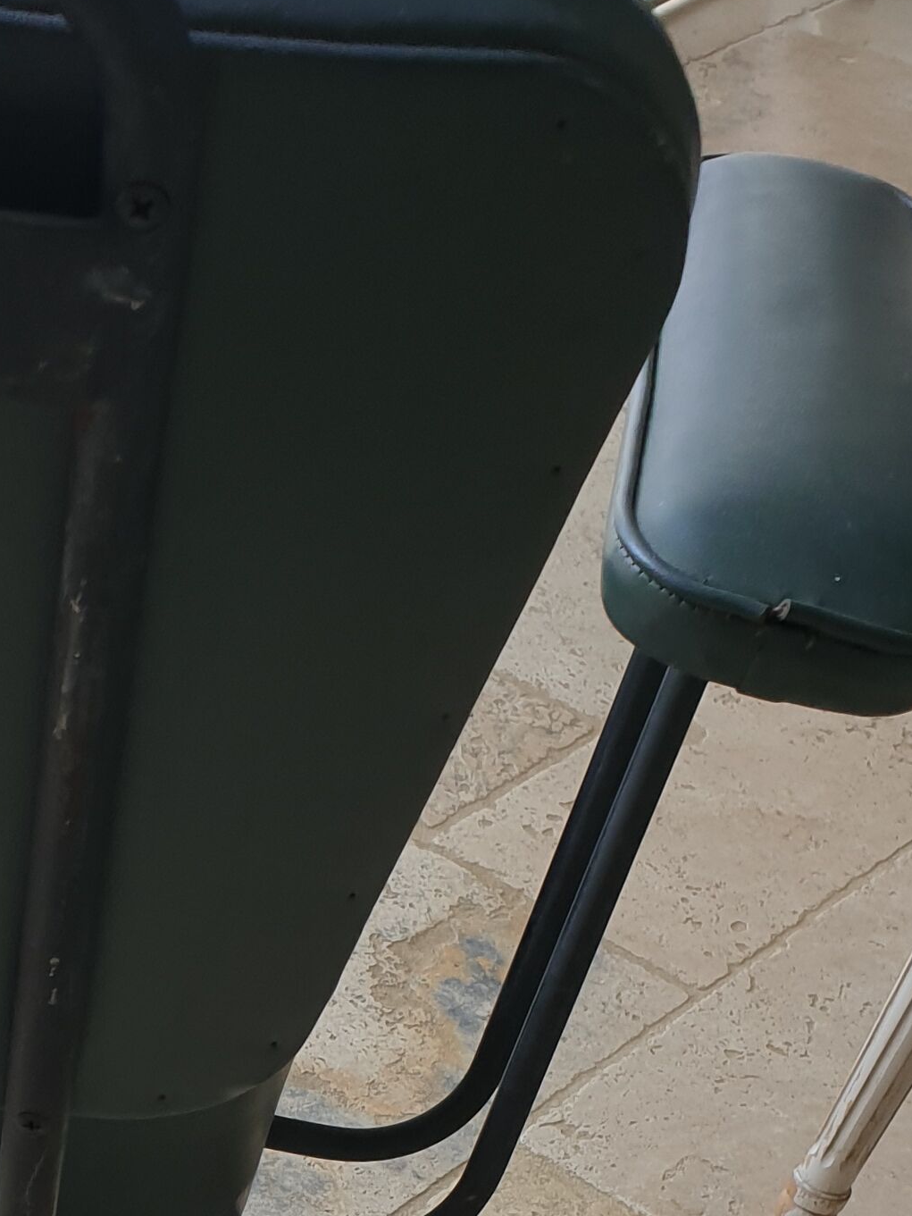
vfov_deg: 23.3
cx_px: -305
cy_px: 1430
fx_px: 2704
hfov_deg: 17.8
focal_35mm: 77
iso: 50
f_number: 2.4
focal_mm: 4.3
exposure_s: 1/100
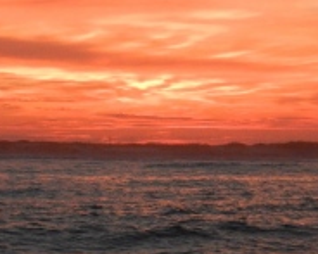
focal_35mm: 173
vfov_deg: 8.9
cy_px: 114
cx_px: 209
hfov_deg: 11.2
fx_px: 1627
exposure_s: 1/200
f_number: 4.6
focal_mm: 12.3
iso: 640
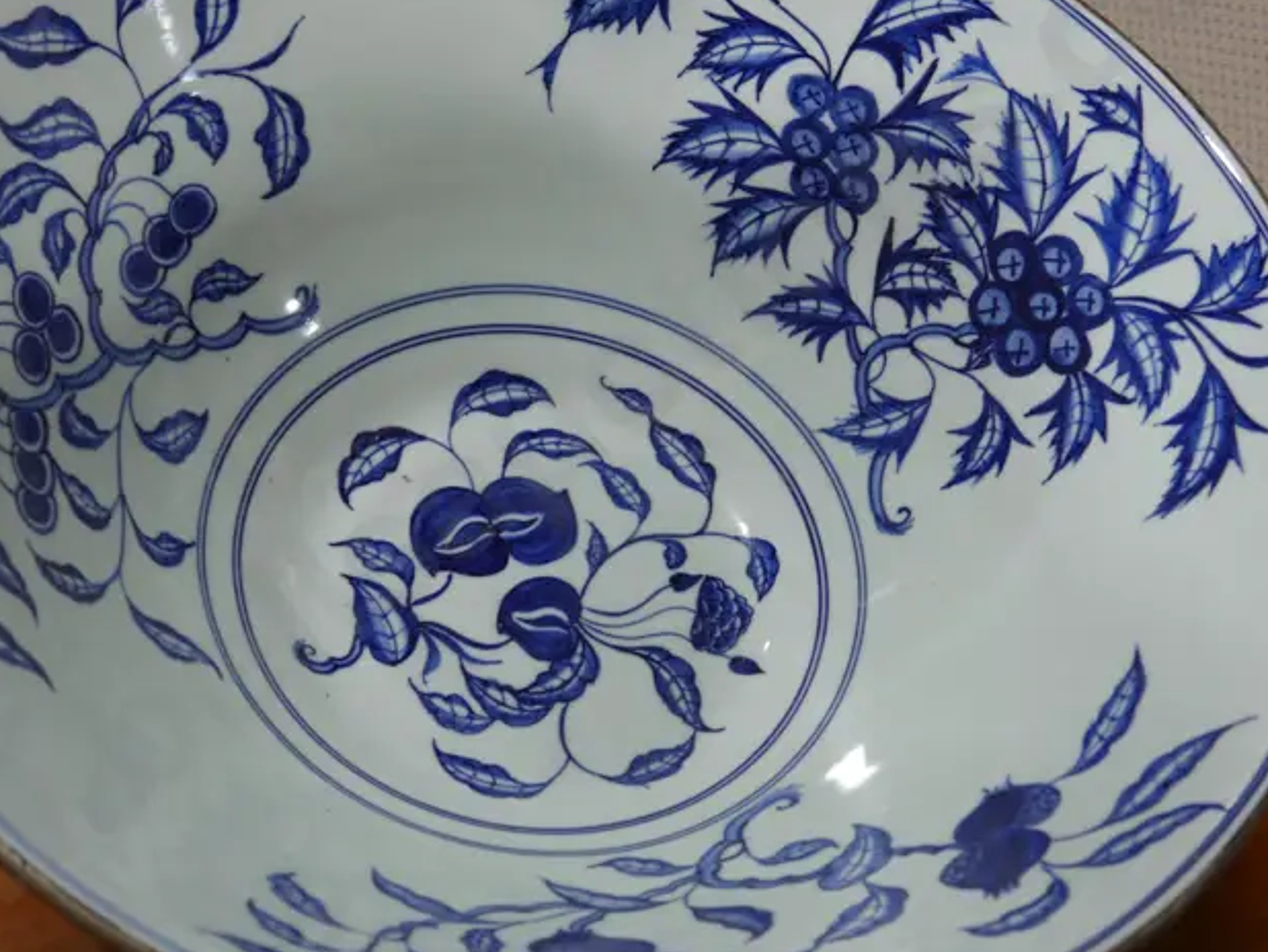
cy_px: 430
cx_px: 562
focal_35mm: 63
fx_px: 2309
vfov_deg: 23.3
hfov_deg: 30.7
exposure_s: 1/60
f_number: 4.1
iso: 200
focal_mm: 19
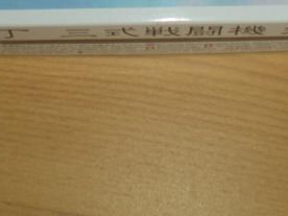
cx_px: 142
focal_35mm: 110
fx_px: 915
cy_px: -89
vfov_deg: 12.9
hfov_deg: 17.9
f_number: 3.1
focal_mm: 6.3
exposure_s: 1/59.2
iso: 64
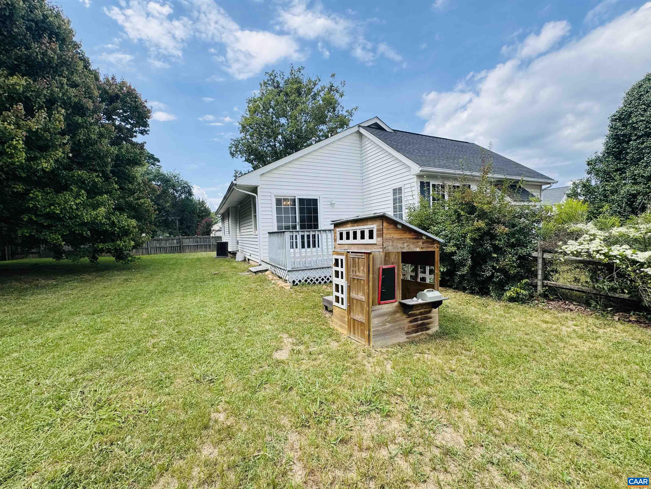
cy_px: 244
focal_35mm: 14
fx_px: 263
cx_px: 326
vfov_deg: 85.7
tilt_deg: -2.5
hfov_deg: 102.1
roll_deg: +2.5
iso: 50
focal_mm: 2.22
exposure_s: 1/1110
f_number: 2.2
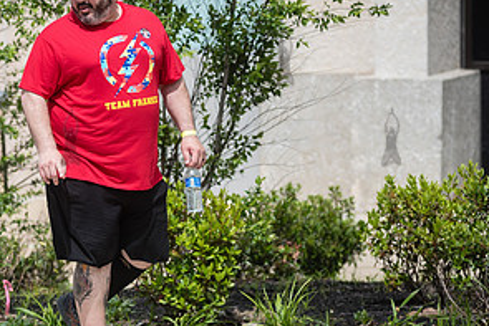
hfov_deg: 6.5
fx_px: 4308
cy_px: 116
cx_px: 95
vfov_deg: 4.3
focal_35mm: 317
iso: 250
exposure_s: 1/2000
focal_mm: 145
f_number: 4.5
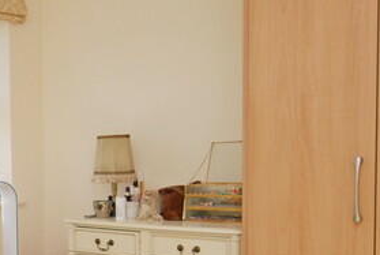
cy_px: 193
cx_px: -50
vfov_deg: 24.4
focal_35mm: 55
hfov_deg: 31.6
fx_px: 581
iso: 160
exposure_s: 1/200
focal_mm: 10
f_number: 5.6
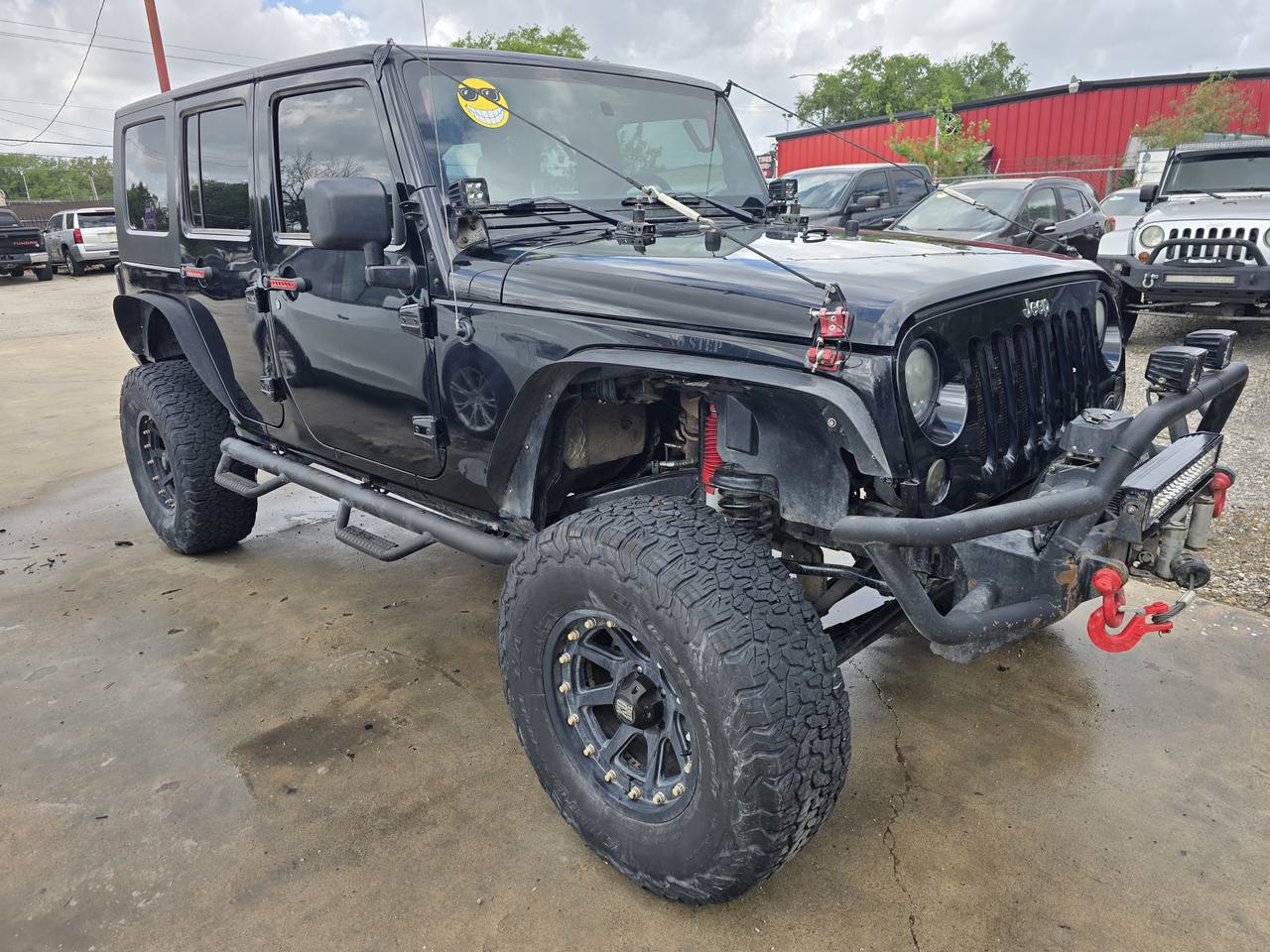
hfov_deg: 73.9
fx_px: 844
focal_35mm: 23
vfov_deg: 58.9
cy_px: 476
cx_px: 635
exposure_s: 1/410
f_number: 1.7
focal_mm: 6.3
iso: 12
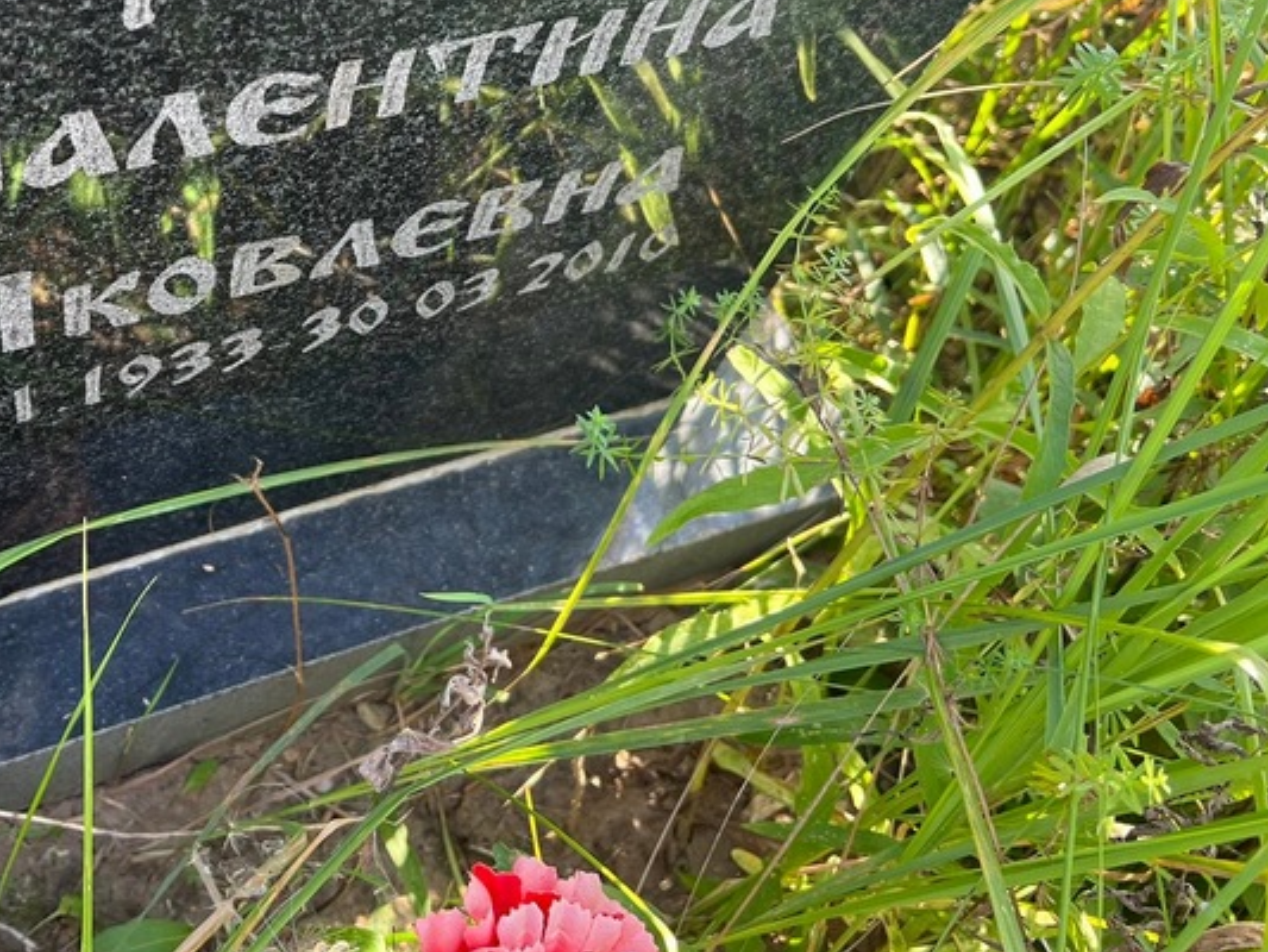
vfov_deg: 36.5
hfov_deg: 46.6
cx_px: 359
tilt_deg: -53.6
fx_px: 1429
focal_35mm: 39
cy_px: 333
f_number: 1.5
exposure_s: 1/171
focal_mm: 5.7
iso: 64
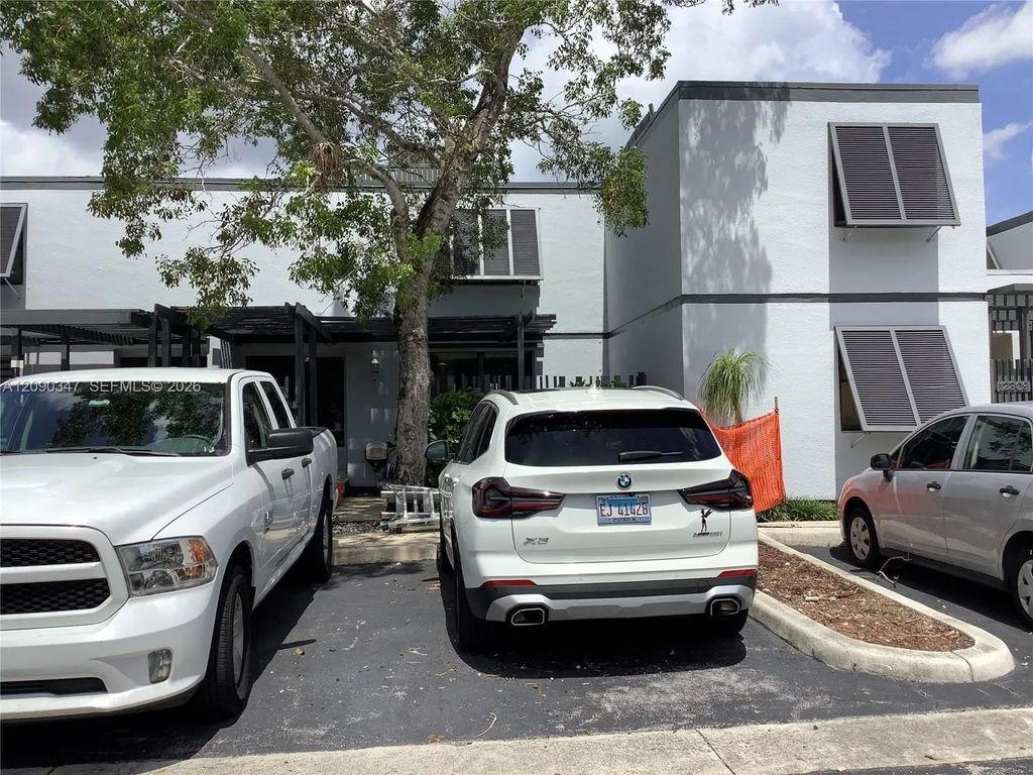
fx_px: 925
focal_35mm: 31
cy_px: 388
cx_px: 516
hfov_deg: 58.4
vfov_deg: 45.4
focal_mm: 3.3
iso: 25
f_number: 2.4
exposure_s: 1/2203
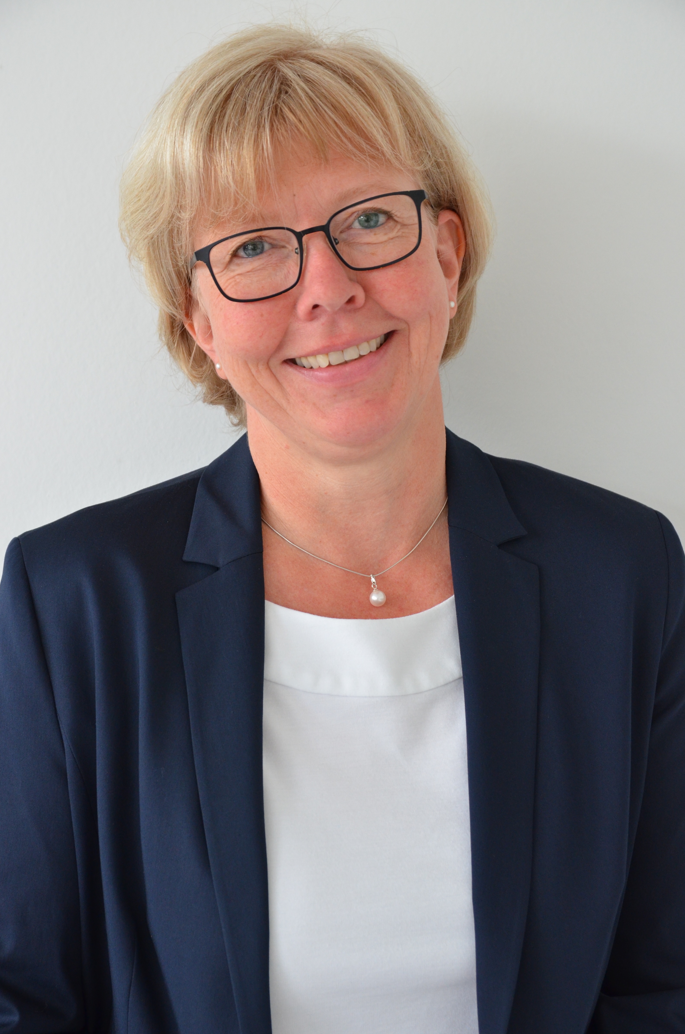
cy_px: 530
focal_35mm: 71
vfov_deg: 28.5
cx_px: 343
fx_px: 2035
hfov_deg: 19.1
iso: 800
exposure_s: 1/60
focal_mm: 46
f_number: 4
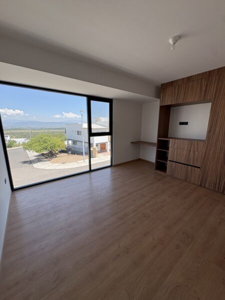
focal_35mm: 14
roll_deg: +0.5
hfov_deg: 85.7
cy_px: 150
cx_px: 112
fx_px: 121
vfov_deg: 102.1
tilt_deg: -9.6
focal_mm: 2.22
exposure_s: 1/657
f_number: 2.2
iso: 50
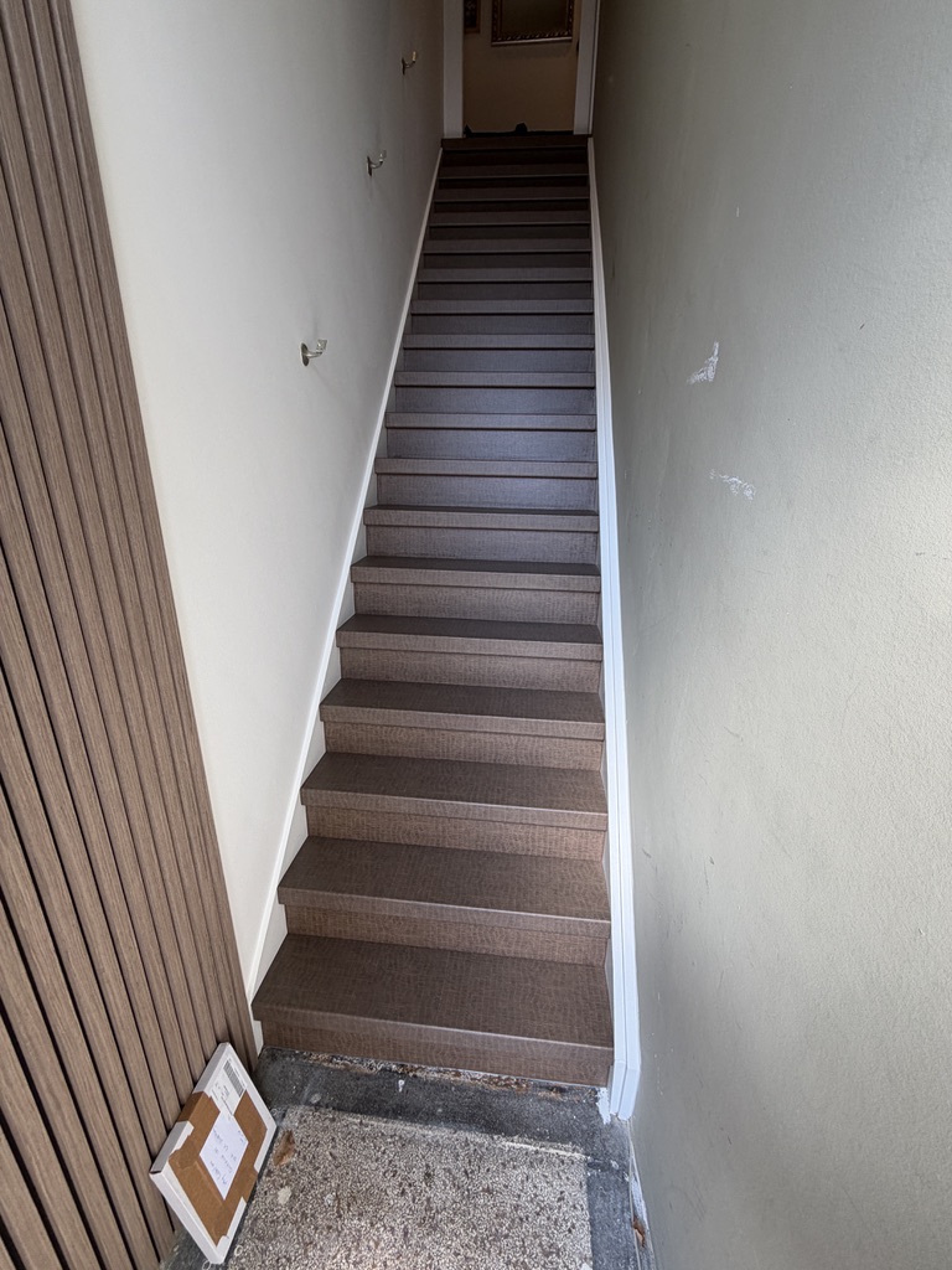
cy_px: 635
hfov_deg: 85.7
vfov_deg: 102.1
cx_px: 476
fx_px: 513
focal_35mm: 14
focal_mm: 2.22
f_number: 2.2
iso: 64
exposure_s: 1/121
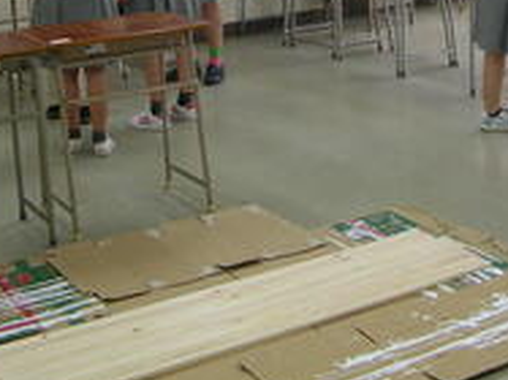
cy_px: -3
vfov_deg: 19.1
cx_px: 285
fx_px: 1100
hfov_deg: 26.0
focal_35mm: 75
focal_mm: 5.8
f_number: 2.8
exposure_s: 1/12.7
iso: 50
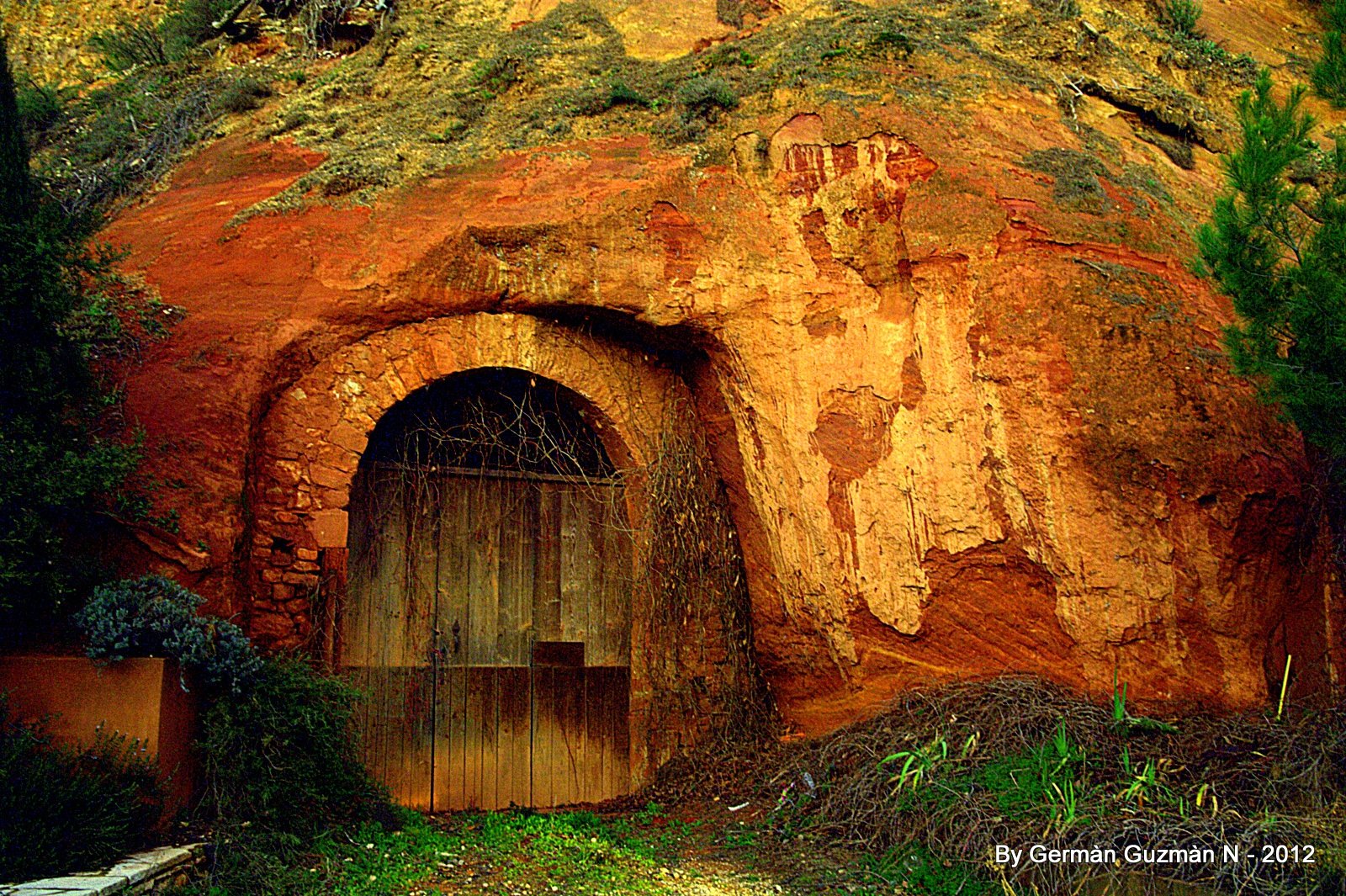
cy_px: 448
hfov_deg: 55.1
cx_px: 673
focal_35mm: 34
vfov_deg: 38.3
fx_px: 1289
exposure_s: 1/20
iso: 200
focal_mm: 23
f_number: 2.8
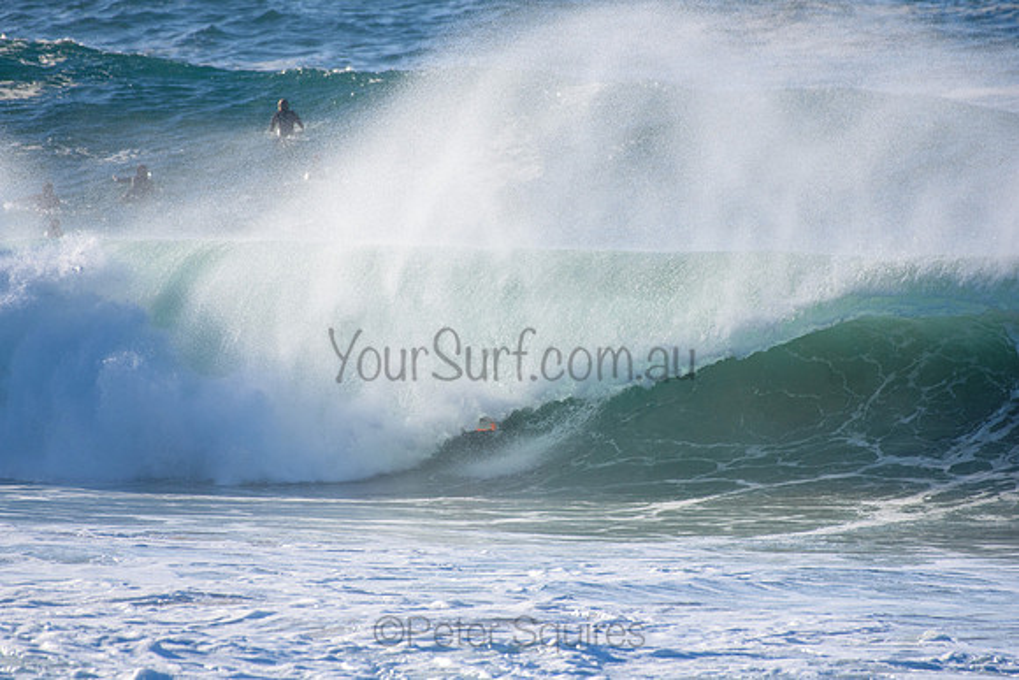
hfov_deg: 2.7
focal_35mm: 750
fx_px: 21233
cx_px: 510
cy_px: 340
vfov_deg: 1.8
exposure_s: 1/2000
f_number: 5.6
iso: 250
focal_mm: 500
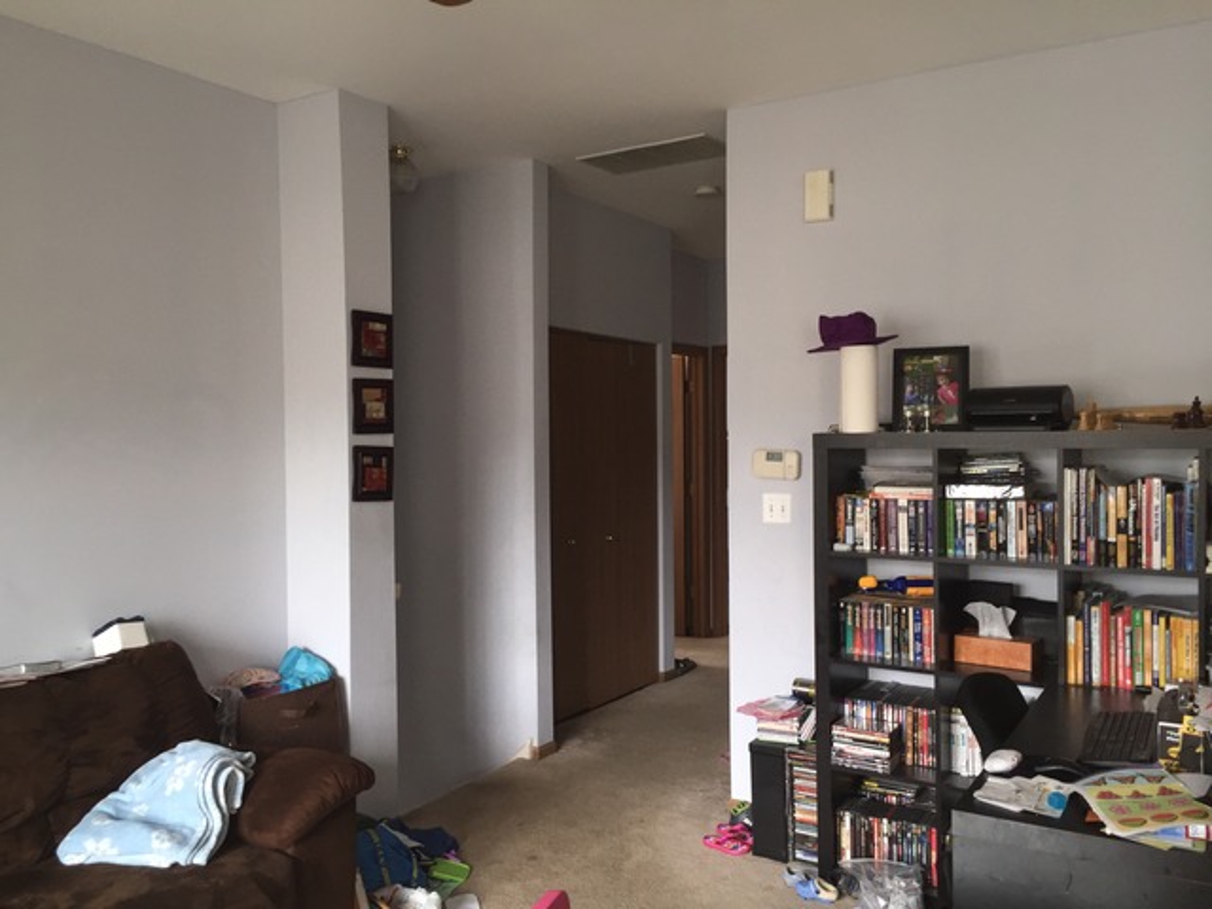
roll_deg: +0.3
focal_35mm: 29
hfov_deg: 61.7
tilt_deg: -1.6
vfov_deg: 48.2
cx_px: 606
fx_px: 1015
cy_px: 454
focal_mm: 4.15
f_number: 2.2
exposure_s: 1/30
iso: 64
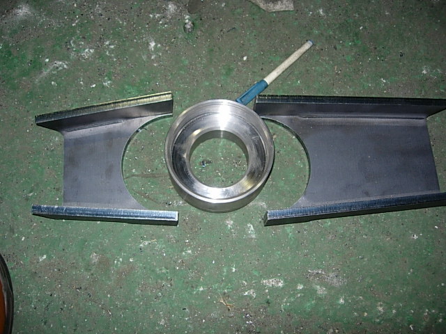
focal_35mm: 38
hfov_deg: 49.0
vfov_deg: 37.7
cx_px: 223
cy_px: 167
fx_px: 490
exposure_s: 1/64
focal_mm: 7.8
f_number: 2.8
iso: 79
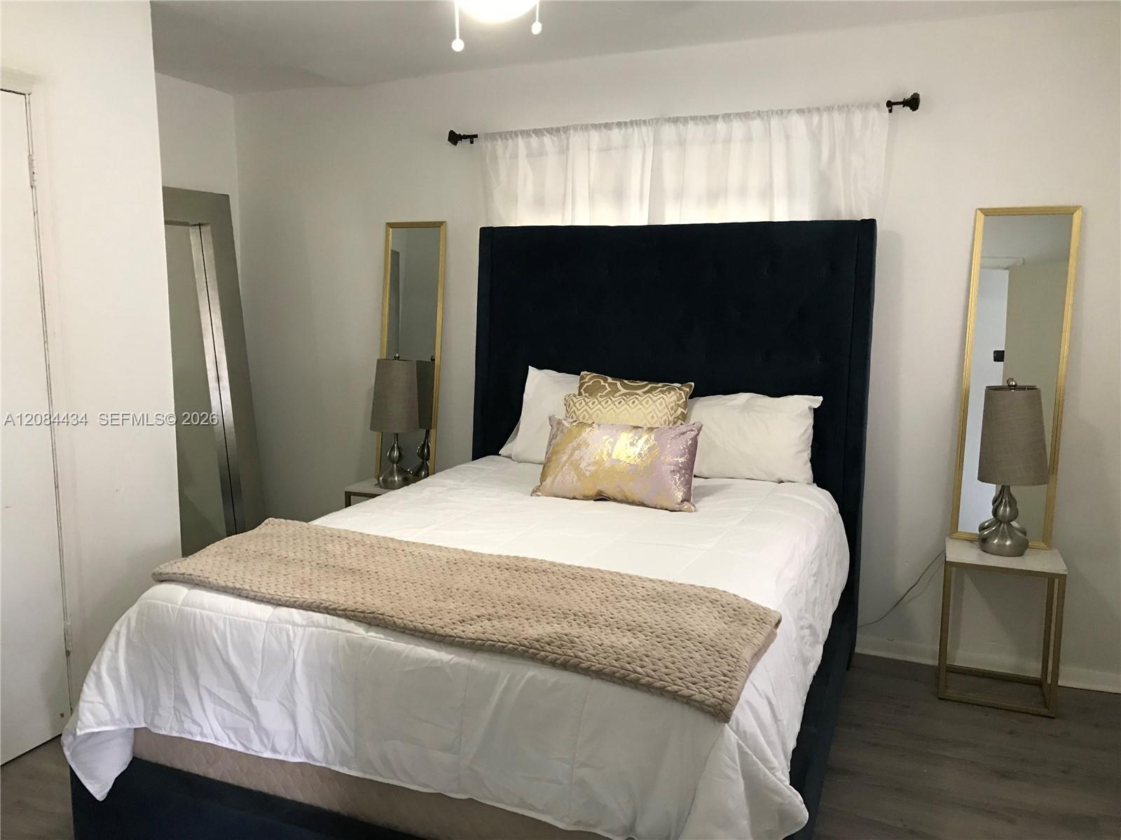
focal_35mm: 28
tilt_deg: -7.4
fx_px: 907
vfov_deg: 49.7
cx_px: 560
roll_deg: -0.8
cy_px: 420
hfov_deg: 63.4
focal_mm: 3.99
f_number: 1.8
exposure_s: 1/15
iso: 64
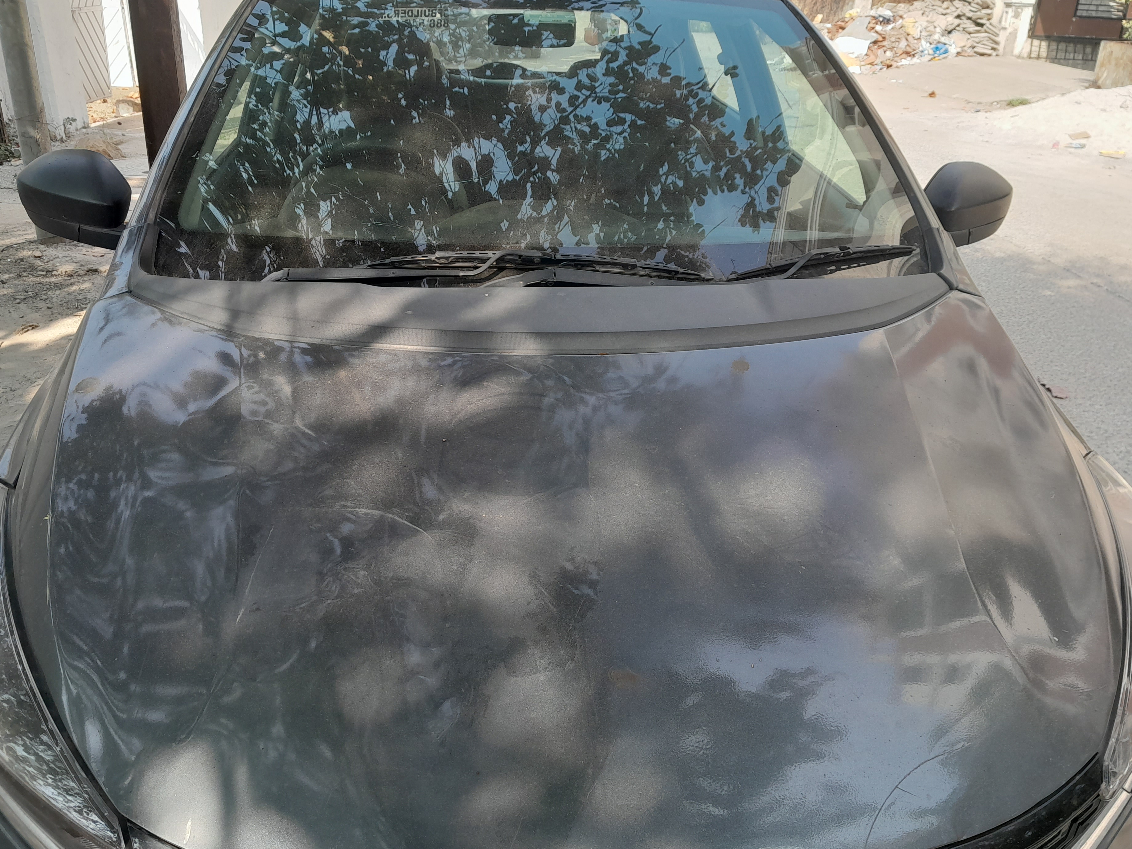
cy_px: 404
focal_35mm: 30
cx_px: 599
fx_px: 981
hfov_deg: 59.9
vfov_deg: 46.8
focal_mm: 4
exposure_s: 1/100
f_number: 1.8
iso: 40
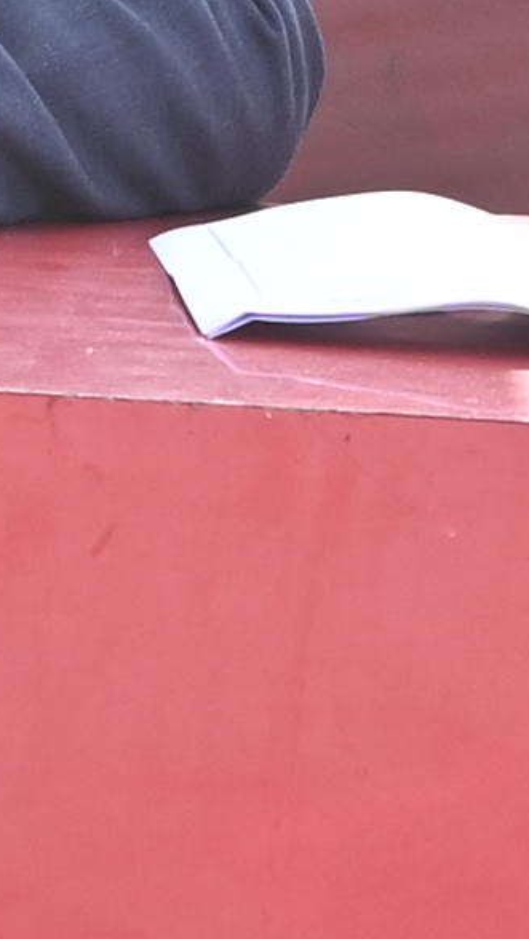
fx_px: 8897
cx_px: -406
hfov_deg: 3.4
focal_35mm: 357
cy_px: 21
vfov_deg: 6.0
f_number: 5
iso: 200
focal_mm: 24
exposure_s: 1/250
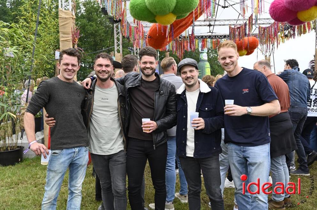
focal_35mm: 36
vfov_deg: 36.8
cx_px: 158
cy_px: 105
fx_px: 317
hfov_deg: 53.2
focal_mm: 36
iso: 200
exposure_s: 1/250
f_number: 5.6
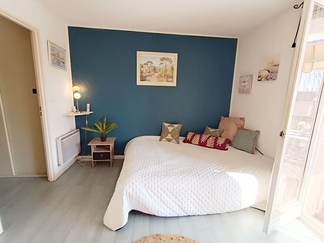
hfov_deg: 71.6
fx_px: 225
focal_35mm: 24
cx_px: 162
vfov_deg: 56.8
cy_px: 122
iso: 92
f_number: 2.2
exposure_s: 1/100
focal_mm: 1.66
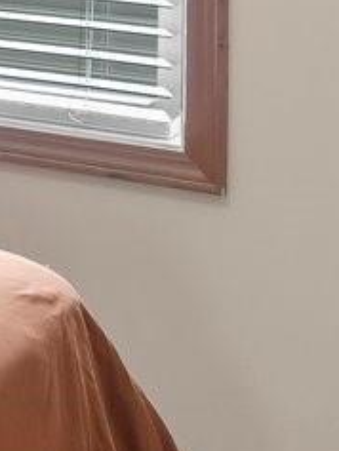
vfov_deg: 13.7
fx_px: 1839
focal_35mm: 141
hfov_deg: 8.2
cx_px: -828
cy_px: -50
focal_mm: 17
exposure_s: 1/5
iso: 320
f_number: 8
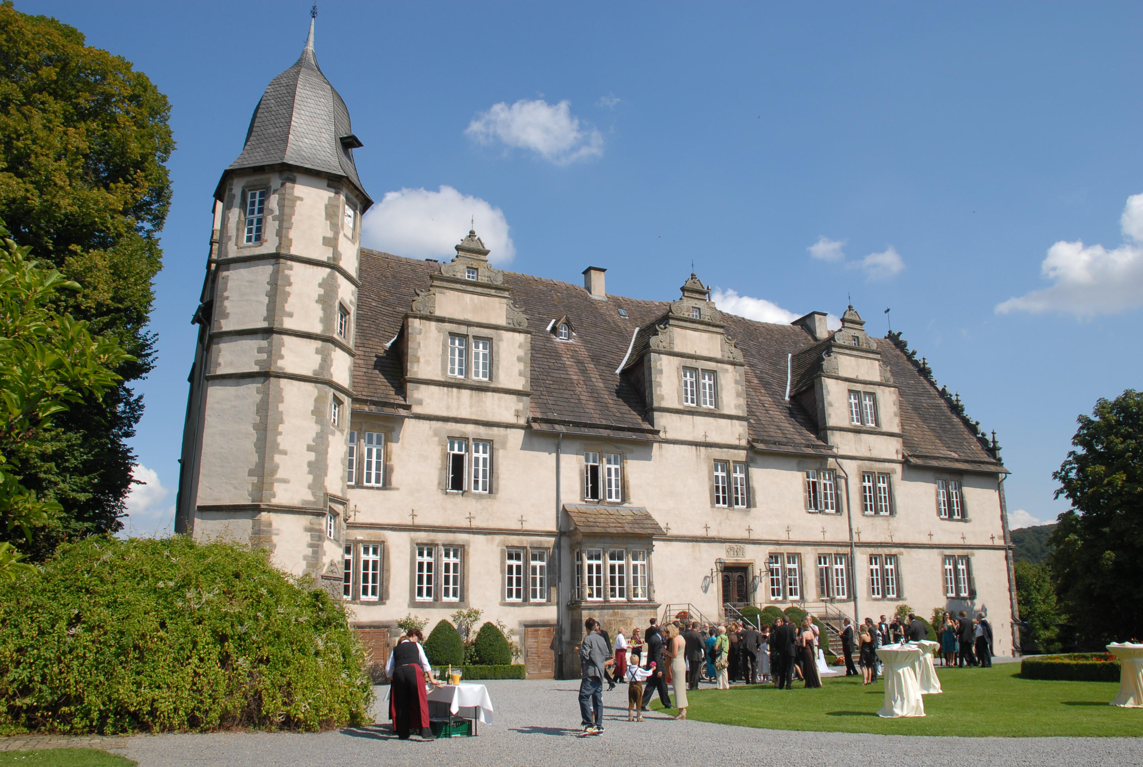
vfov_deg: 48.1
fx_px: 859
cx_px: 572
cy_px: 384
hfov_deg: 67.3
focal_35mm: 27
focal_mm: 18
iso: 200
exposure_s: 1/320
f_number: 9
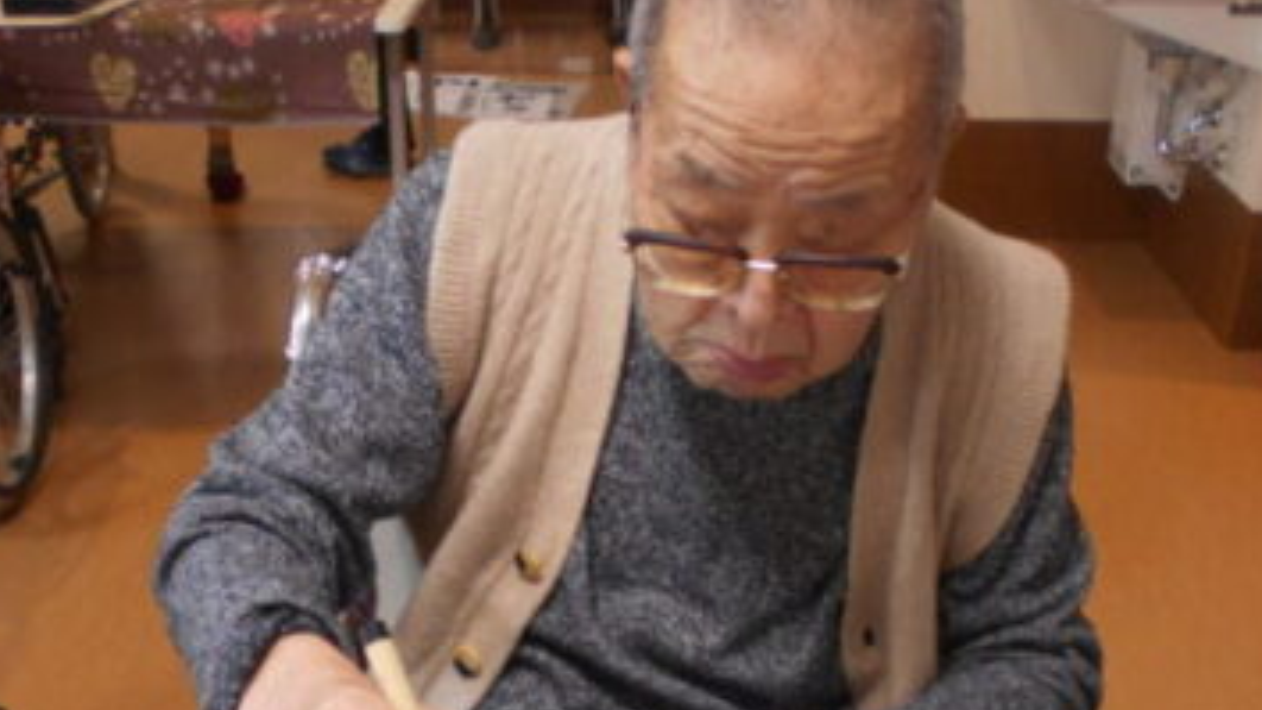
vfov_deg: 24.0
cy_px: 678
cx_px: 695
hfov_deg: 42.8
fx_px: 1606
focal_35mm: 48
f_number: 3.2
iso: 220
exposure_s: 1/30
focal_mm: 4.6
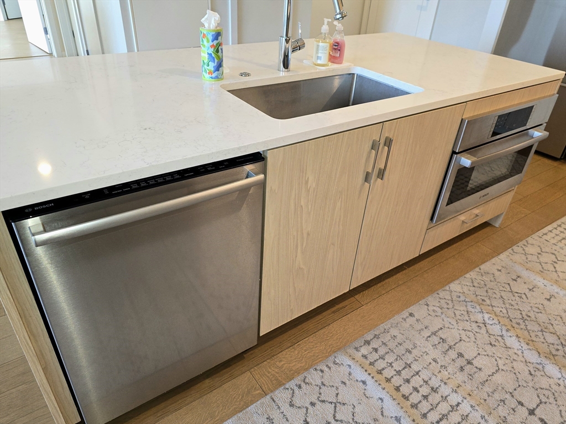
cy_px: 212
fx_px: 376
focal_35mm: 23
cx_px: 283
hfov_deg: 73.9
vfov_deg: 58.9
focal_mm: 6.3
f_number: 1.7
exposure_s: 1/60.2
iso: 125
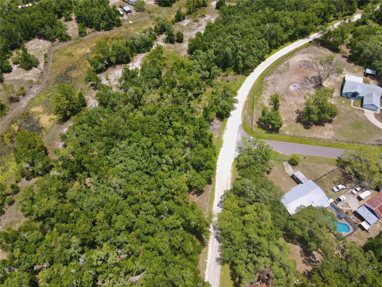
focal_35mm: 24
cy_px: 144
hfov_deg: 71.6
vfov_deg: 56.8
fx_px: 265
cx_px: 191
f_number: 2.8
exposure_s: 1/500
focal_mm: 4.5
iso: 100
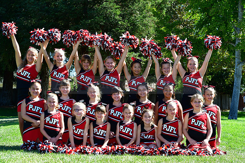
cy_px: 82
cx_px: 122
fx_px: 511
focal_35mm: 75
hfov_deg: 27.0
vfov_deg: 18.2
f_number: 6.3
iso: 400
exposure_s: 1/640
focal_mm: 50
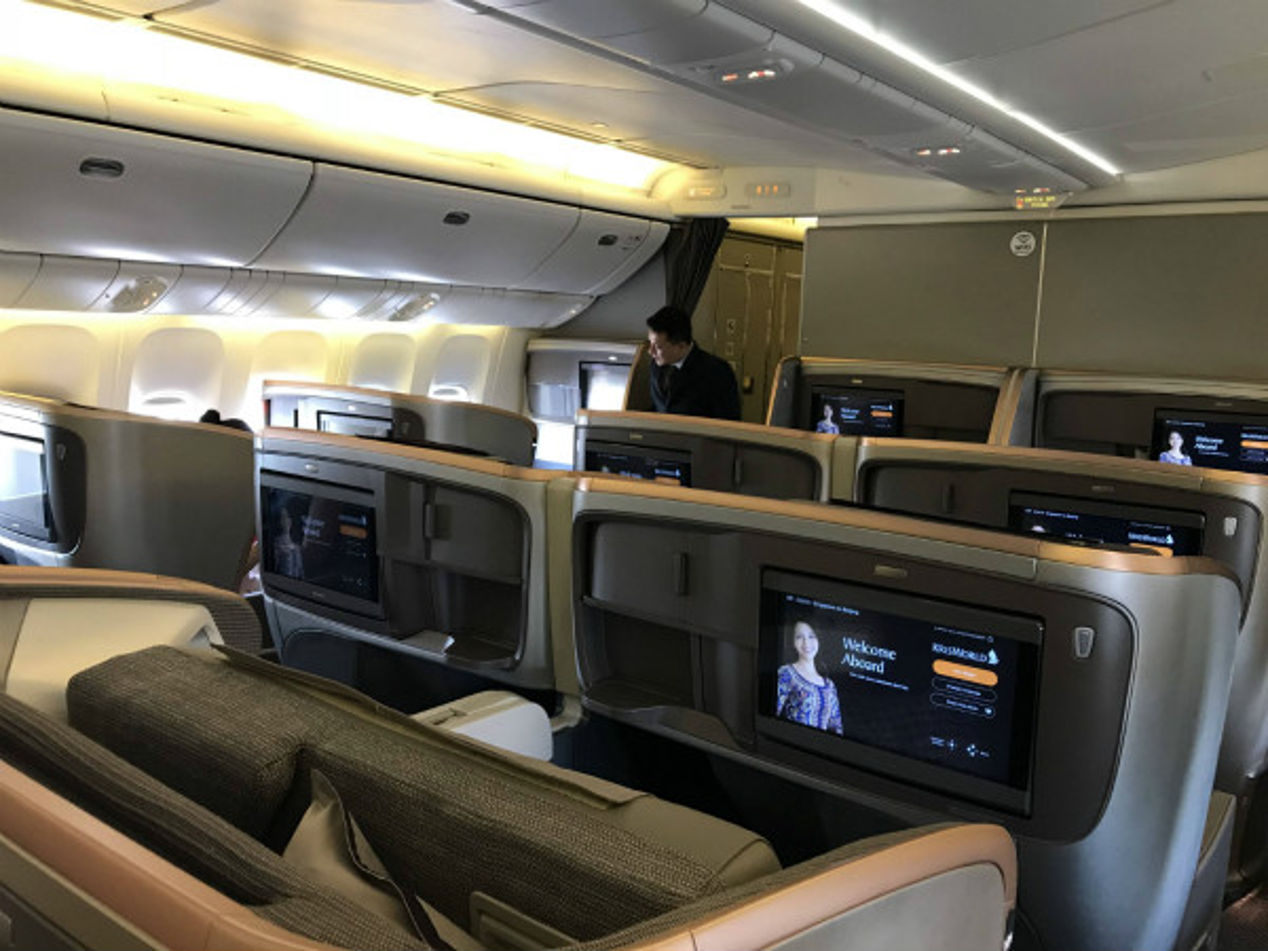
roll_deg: -2.6
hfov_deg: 63.4
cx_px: 634
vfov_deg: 49.7
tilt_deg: -8.5
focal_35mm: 28
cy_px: 476
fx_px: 1026
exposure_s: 1/17
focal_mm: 3.99
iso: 50
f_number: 1.8
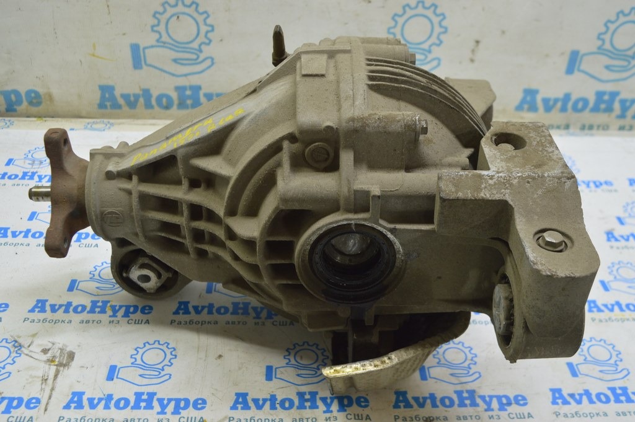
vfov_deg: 34.2
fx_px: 687
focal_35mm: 39
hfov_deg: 49.6
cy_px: 211
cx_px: 318
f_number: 5.6
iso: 400
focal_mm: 26
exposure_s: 1/20
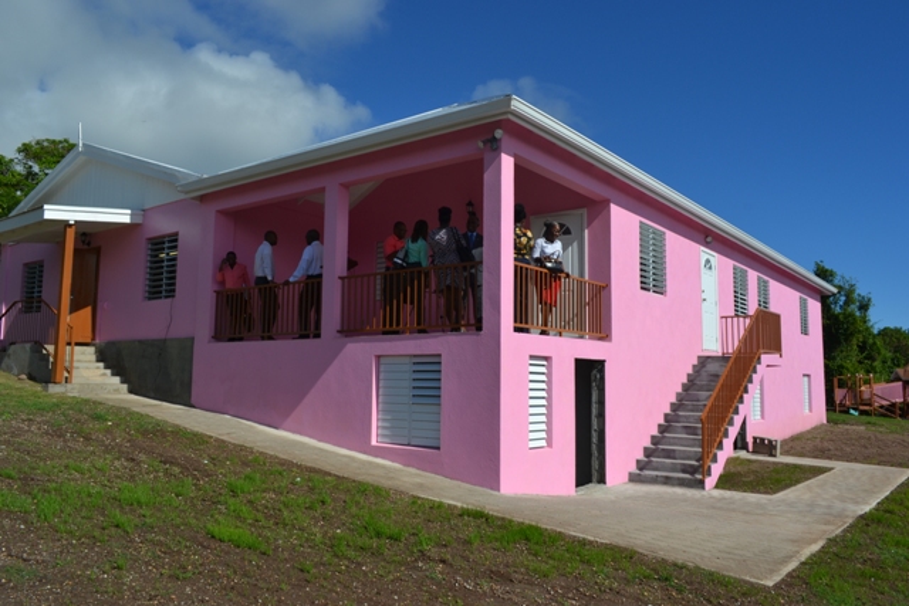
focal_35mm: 27
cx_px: 454
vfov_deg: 48.0
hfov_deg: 67.4
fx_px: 682
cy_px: 303
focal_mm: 18
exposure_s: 1/200
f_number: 13
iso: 100
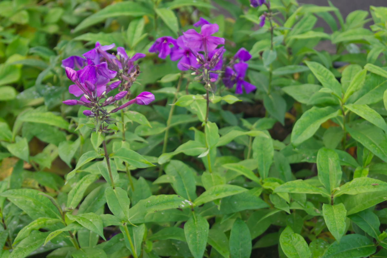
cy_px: 129
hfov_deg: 24.6
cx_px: 194
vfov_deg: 16.6
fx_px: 887
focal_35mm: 82
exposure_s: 1/100
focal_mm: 55
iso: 500
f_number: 5.6
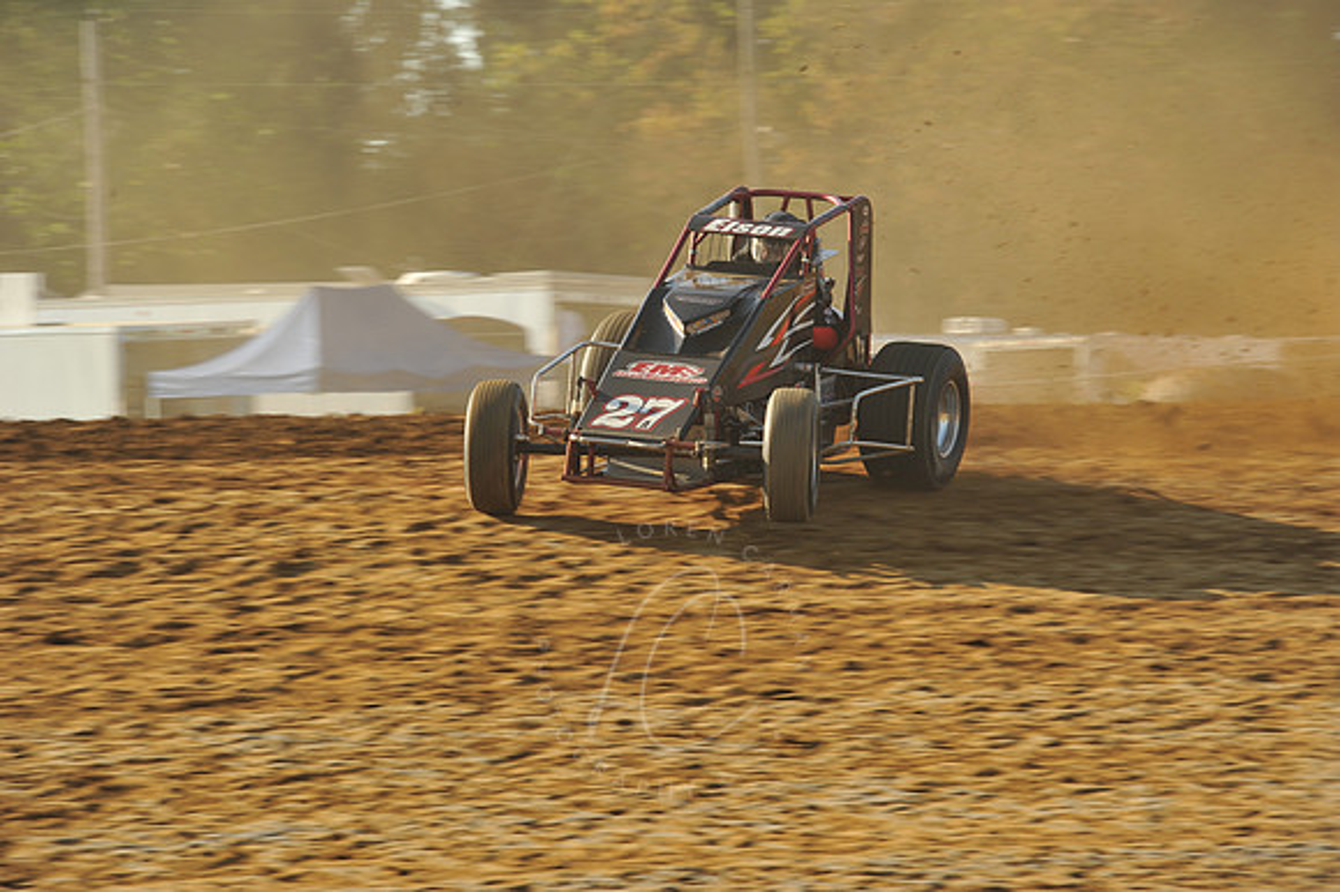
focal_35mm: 175
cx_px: 670
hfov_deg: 11.8
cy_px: 446
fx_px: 6510
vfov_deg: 7.8
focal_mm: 175
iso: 400
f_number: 10
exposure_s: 1/320
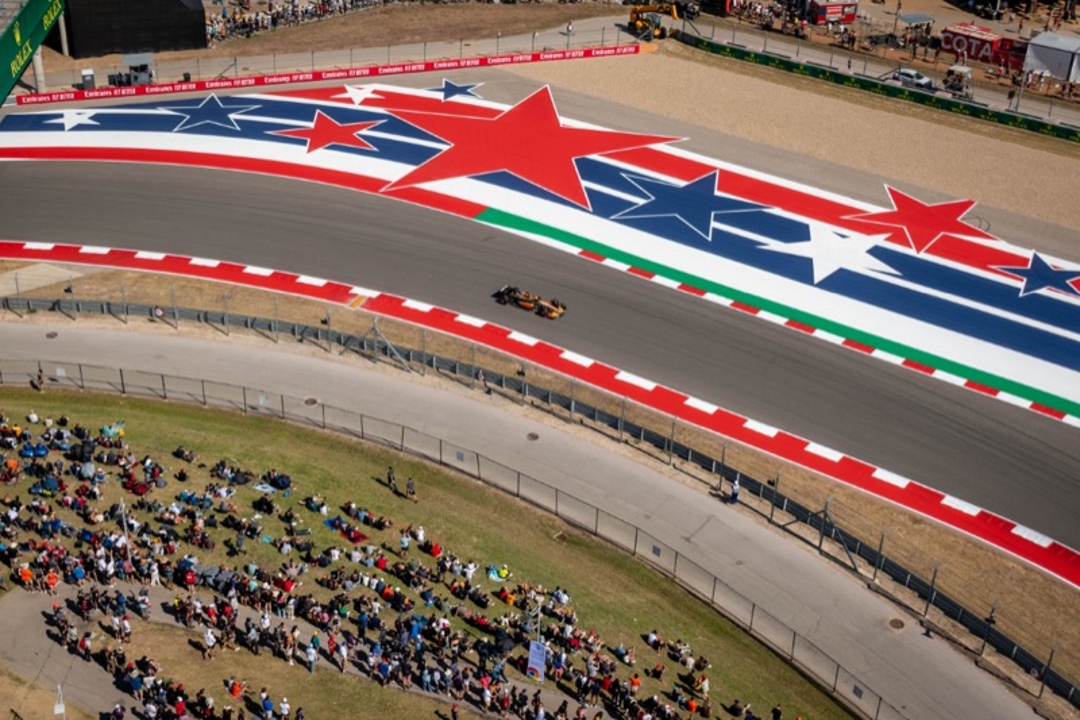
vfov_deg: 28.1
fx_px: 1440
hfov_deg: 41.1
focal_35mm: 48
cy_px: 360
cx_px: 540
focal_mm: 32
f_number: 4.5
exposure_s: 1/2000
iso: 160
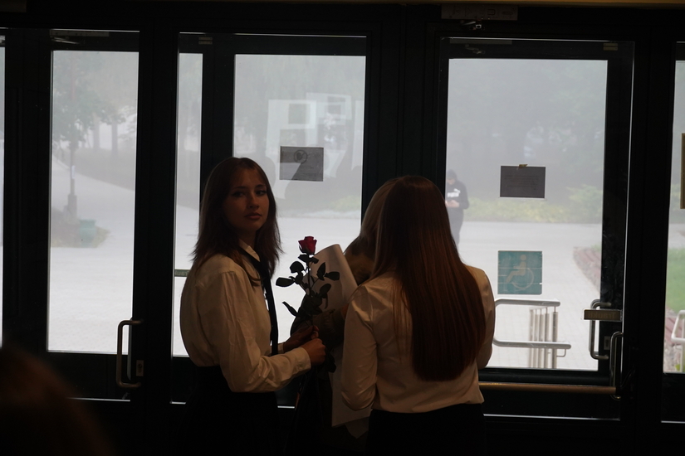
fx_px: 1598
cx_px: 342
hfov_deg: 24.2
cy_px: 228
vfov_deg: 16.3
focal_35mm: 84
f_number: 5
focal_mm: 56
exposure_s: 1/160
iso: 1600
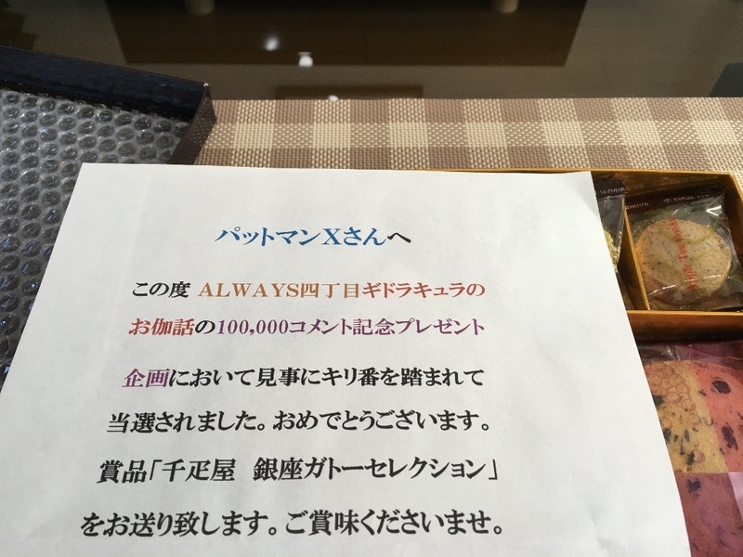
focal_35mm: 29
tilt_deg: -56.2
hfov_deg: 61.7
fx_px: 622
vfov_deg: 48.2
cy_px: 278
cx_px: 372
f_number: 2.2
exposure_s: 1/40
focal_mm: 4.15
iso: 25
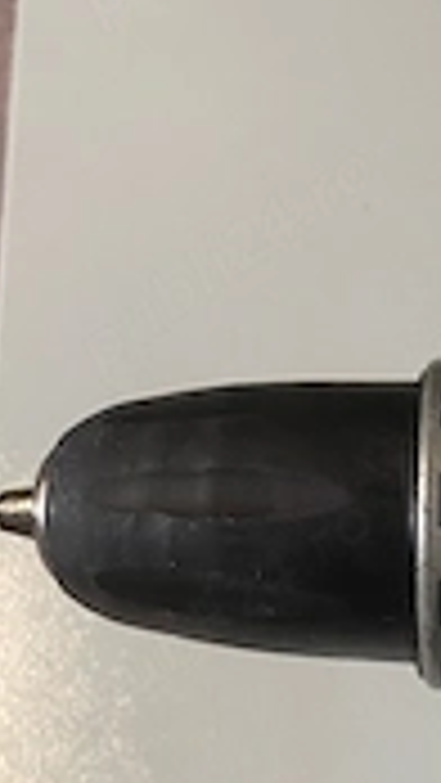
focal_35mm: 65
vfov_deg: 31.2
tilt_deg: -70.2
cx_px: 666
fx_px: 1350
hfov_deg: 16.8
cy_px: 666
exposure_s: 1/50
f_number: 1.8
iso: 160
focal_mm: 4.25
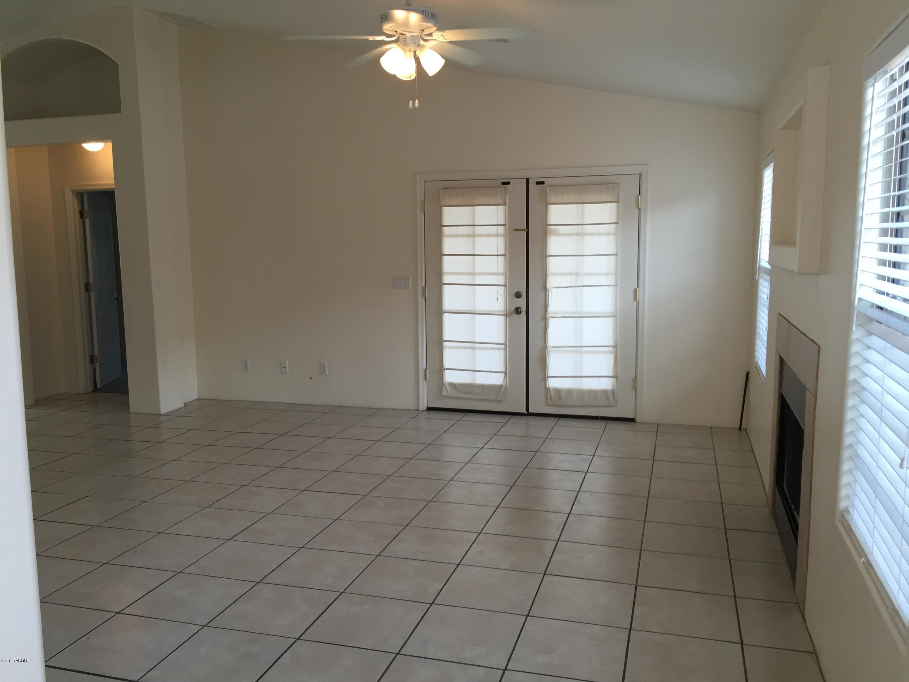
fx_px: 762
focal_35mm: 29
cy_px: 341
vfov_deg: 48.2
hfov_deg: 61.7
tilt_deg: -5.9
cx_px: 454
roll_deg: -0.1
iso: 32
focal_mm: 4.15
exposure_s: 1/40
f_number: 2.2
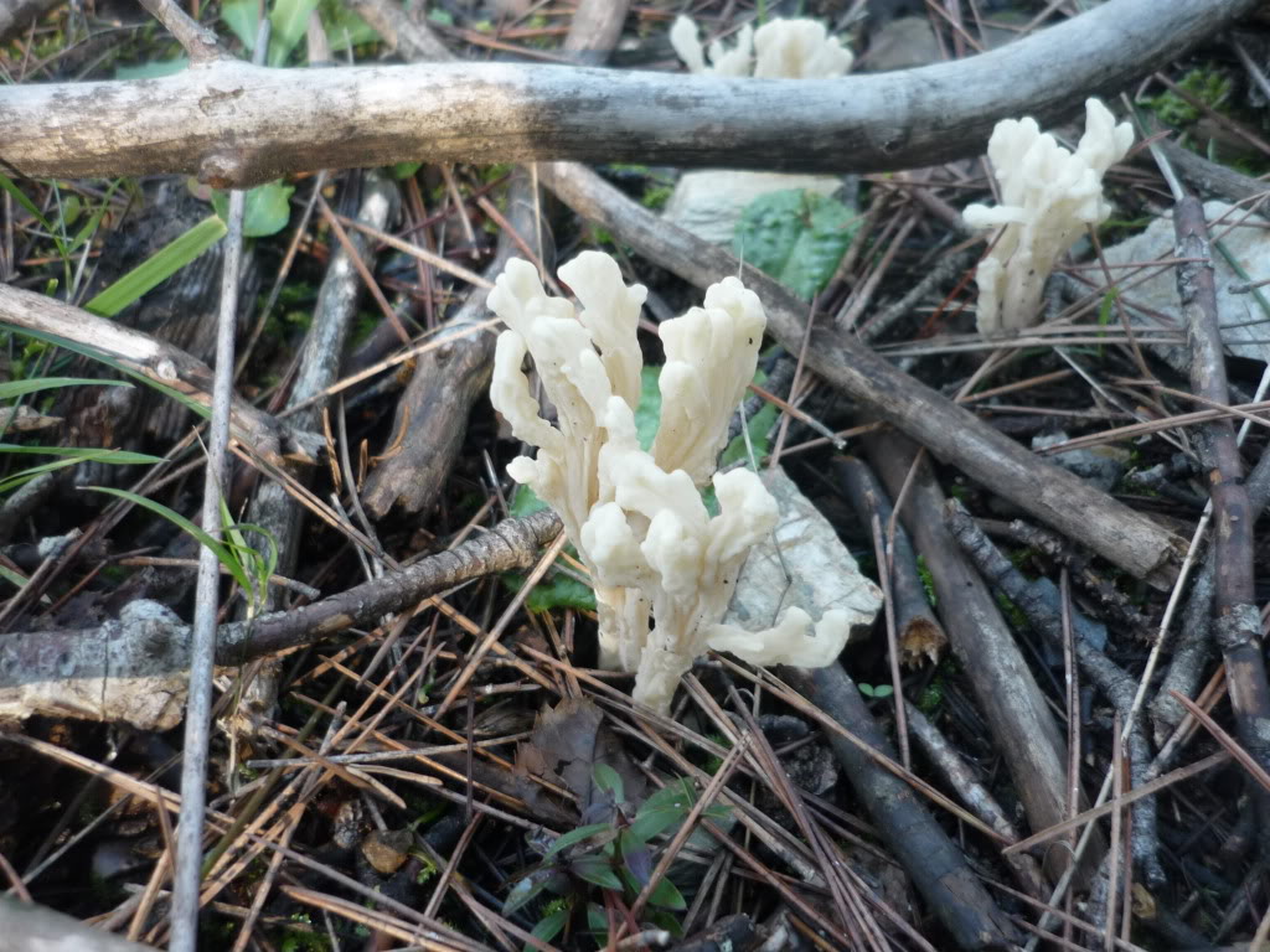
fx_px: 1211
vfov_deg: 42.9
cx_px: 635
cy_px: 476
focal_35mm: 33
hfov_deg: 55.4
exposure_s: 1/40
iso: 100
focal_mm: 5.5
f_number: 2.8
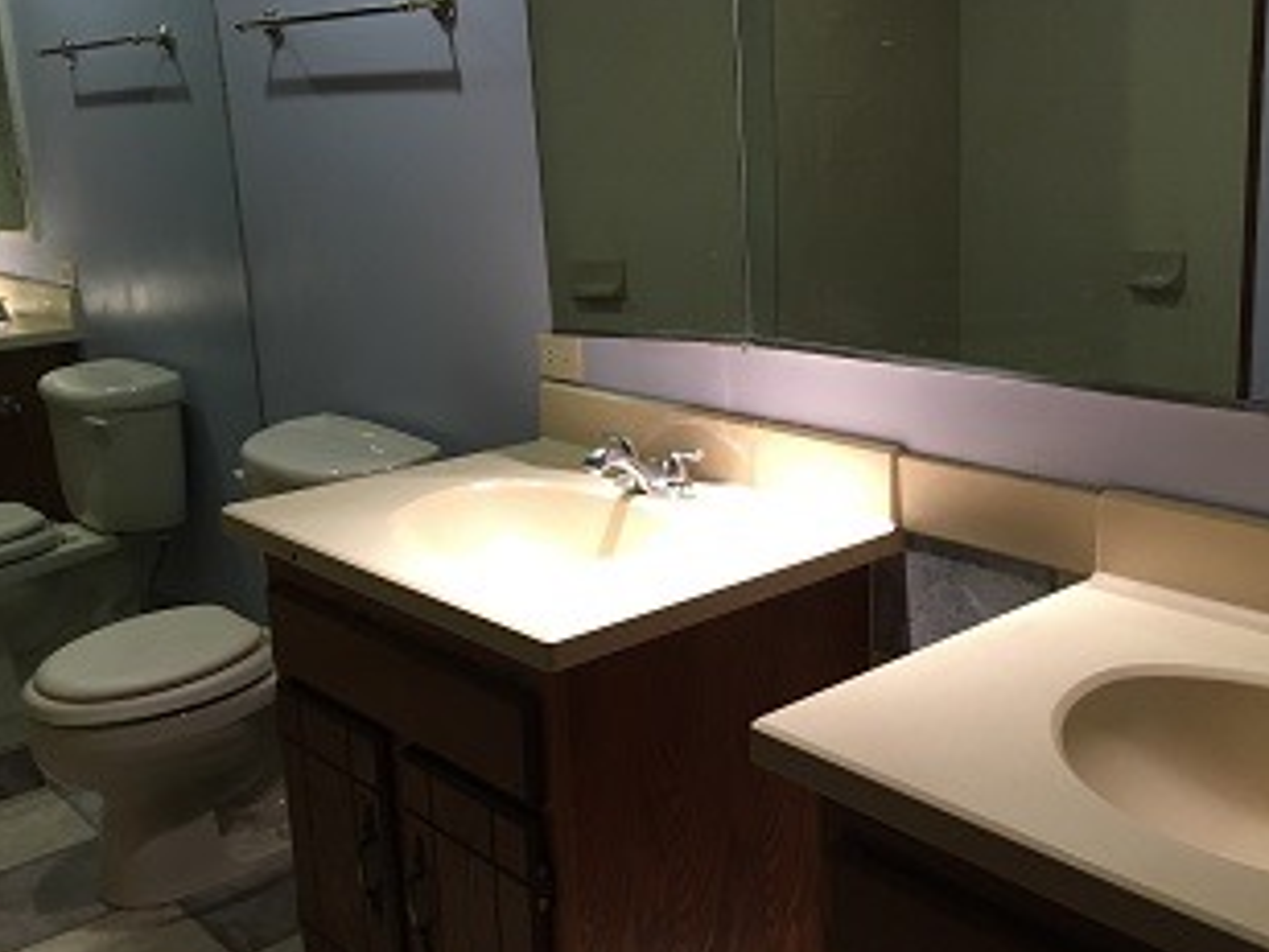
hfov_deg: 48.5
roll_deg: +0.9
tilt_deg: -13.2
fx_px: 1393
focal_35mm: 38
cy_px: 443
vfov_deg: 37.7
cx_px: 791
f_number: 2.2
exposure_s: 1/30
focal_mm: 4.15
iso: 100
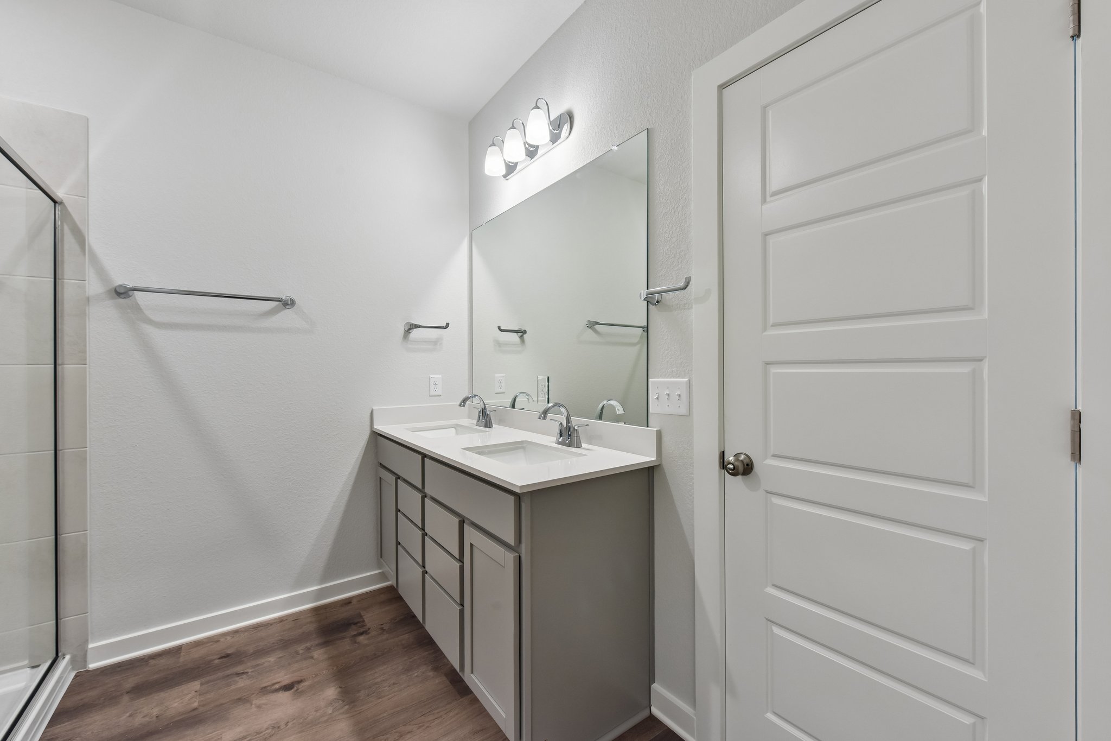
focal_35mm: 14
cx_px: 556
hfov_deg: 104.3
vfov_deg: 81.2
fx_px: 432
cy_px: 370
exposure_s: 1/15
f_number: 8
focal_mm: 14
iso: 400
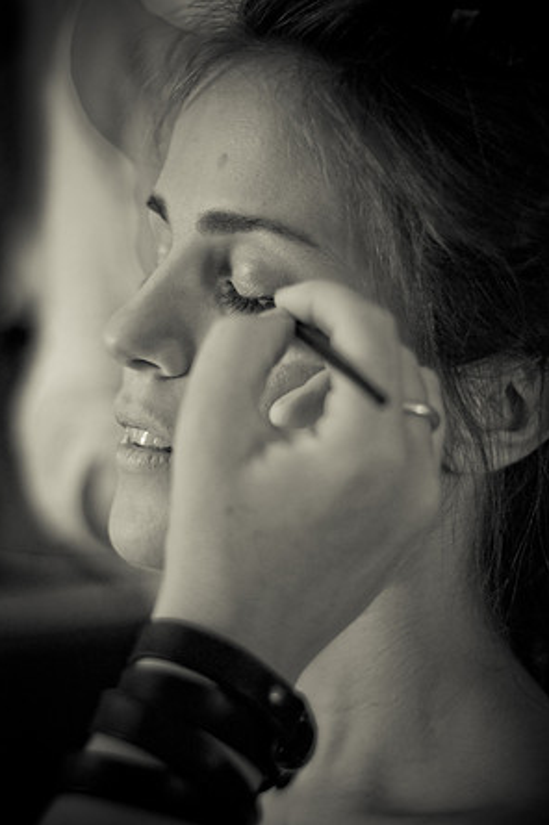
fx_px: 1741
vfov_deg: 26.7
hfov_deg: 17.9
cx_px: 272
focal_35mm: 76
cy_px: 413
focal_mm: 50
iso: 400
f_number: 2
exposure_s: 1/60
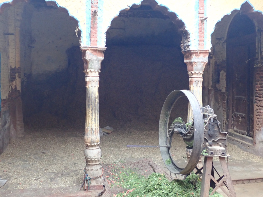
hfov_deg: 46.8
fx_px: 304
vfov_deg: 35.8
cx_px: 135
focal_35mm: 40
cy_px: 80
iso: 400
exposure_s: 1/30
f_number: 2.4
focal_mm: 5.87
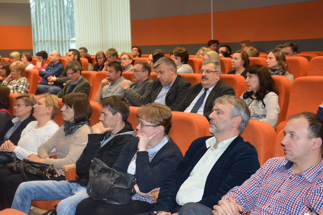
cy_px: 105
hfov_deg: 32.4
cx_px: 144
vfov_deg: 21.9
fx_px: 556
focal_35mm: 62
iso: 1250
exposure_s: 1/60
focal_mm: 34
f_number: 4.2
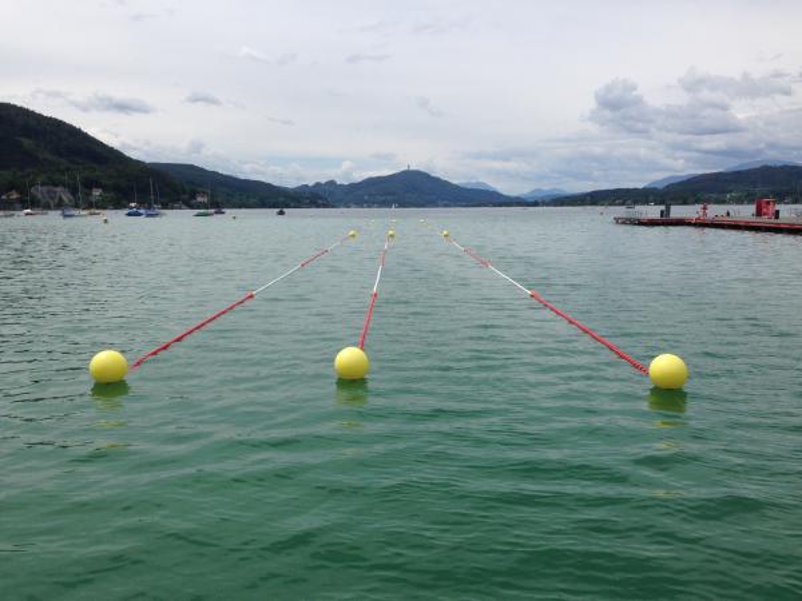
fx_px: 765
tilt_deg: -8.1
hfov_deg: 55.4
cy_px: 300
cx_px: 401
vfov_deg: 42.9
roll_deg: +0.0
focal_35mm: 33
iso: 50
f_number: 2.4
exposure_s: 1/3390
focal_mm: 4.12
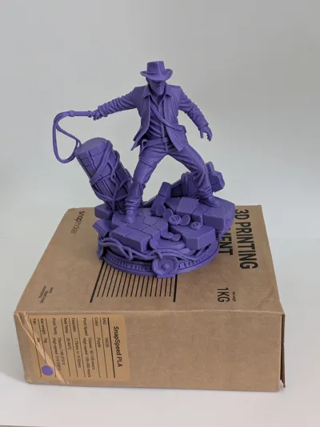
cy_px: 214
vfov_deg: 38.9
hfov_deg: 29.7
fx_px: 604
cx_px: 160
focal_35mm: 49
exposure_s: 1/60
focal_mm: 4.53
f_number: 1.7
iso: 283
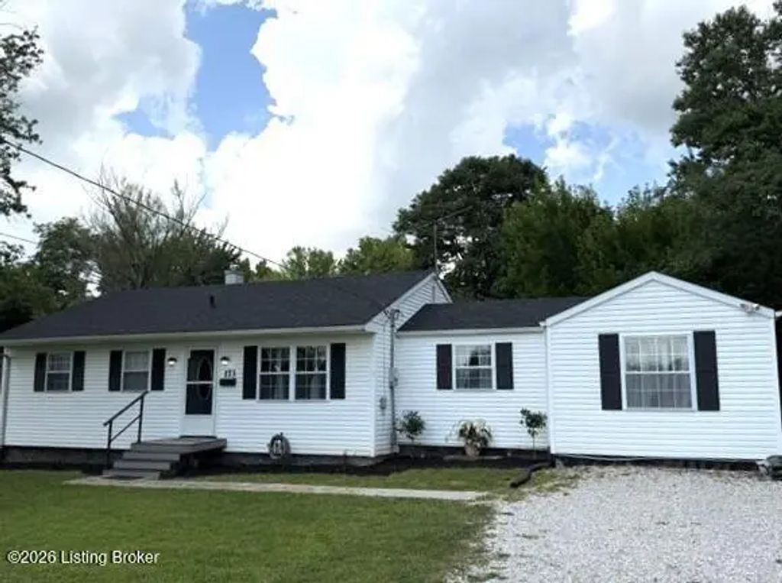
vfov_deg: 46.6
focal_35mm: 30
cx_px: 391
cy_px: 292
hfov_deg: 60.1
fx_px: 676
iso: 80
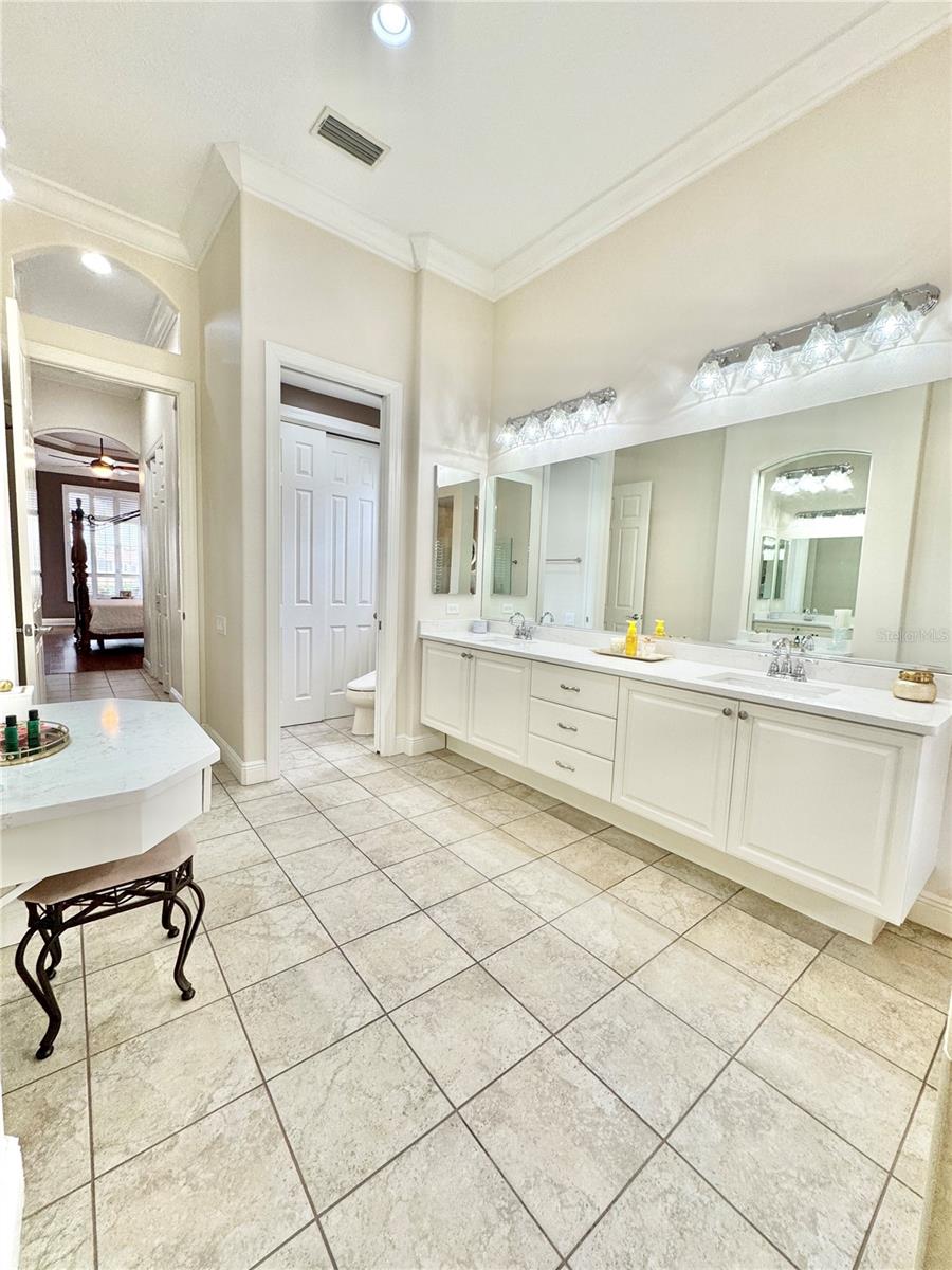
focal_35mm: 14
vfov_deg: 102.1
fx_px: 513
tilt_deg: -6.0
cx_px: 476
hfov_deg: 85.7
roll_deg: -2.0
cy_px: 635
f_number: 2.2
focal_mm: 2.22
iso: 125
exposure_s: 1/120
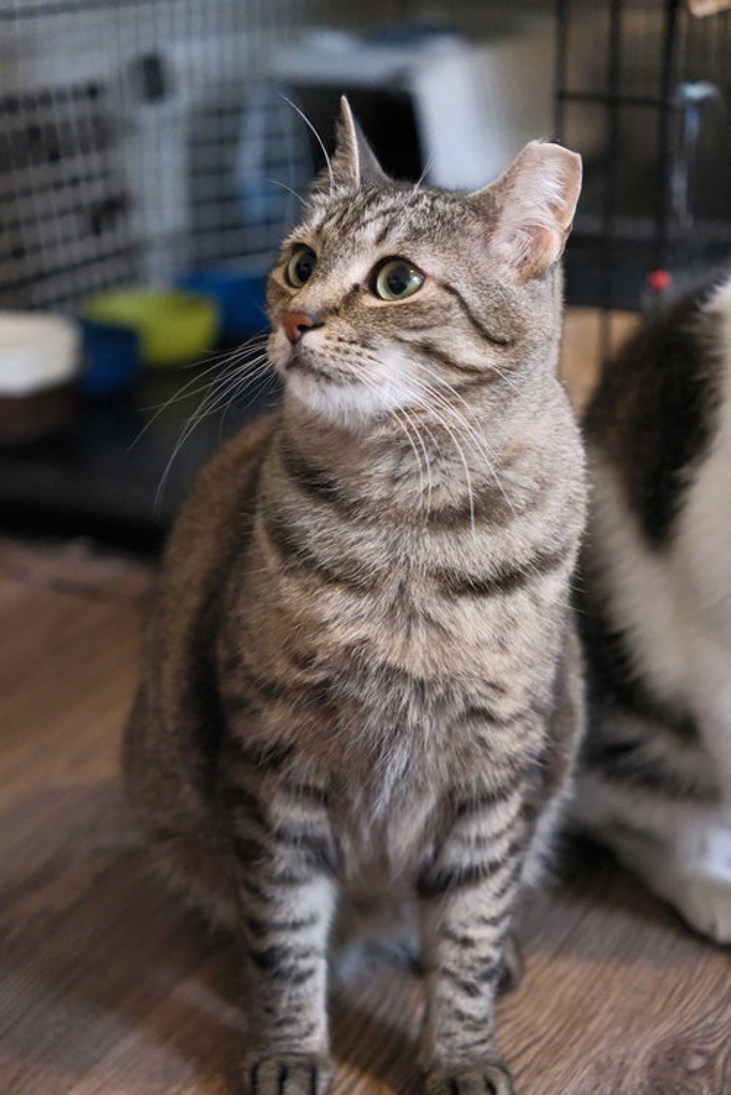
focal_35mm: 57
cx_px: 366
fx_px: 1734
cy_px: 548
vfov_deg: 35.0
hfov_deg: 23.8
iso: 12800
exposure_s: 1/150
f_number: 2.8
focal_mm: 37.8
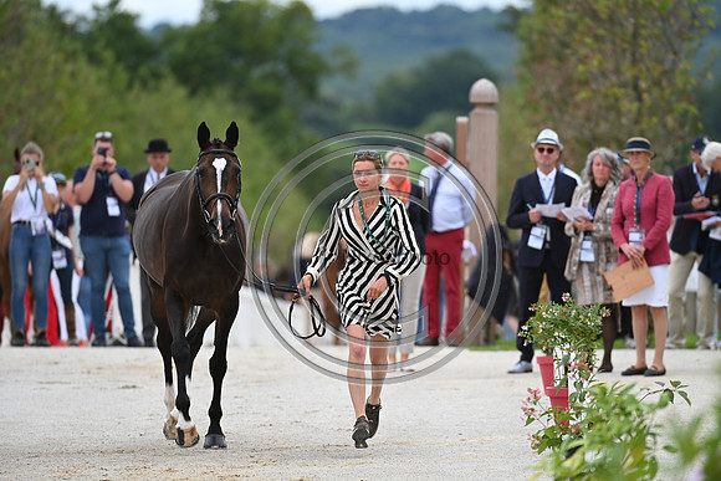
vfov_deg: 3.4
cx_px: 360
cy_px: 240
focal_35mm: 400
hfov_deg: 5.2
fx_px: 8013
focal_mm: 400
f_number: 5.6
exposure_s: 1/1600
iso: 640
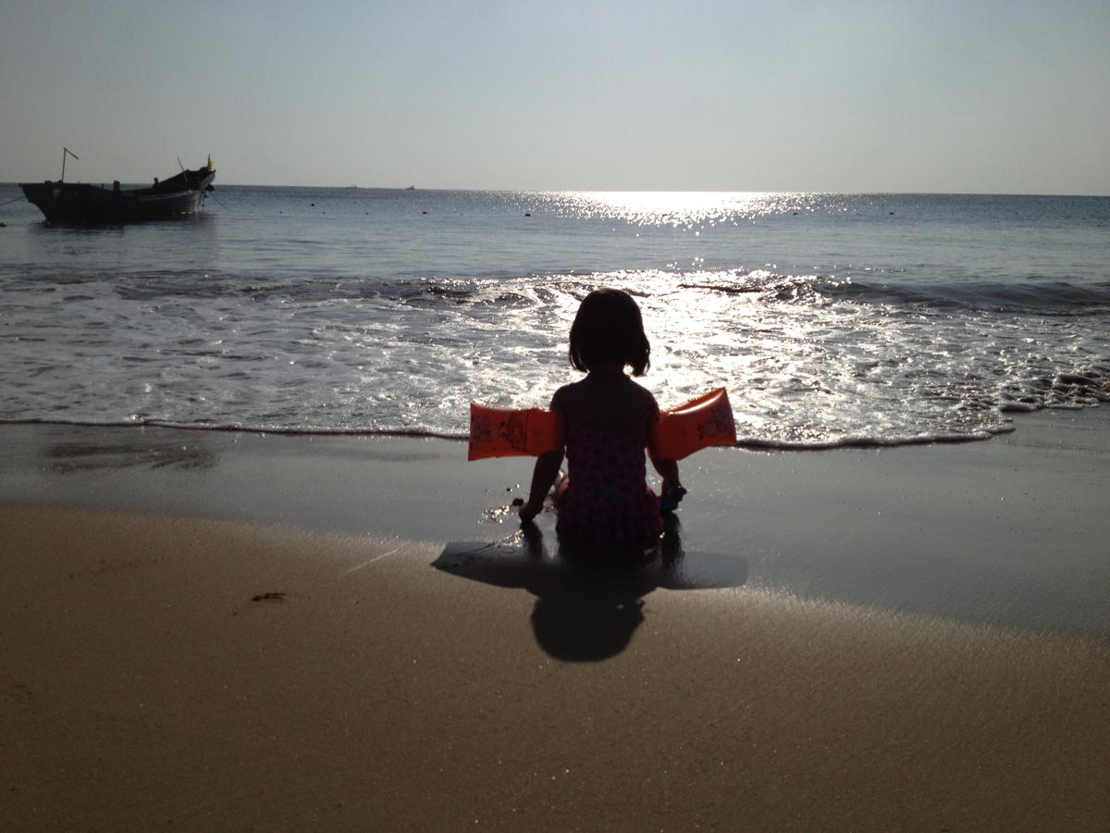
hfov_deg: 52.6
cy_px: 416
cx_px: 555
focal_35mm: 35
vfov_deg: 40.7
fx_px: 1122
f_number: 2.4
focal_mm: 4.28
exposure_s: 1/13889
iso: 50
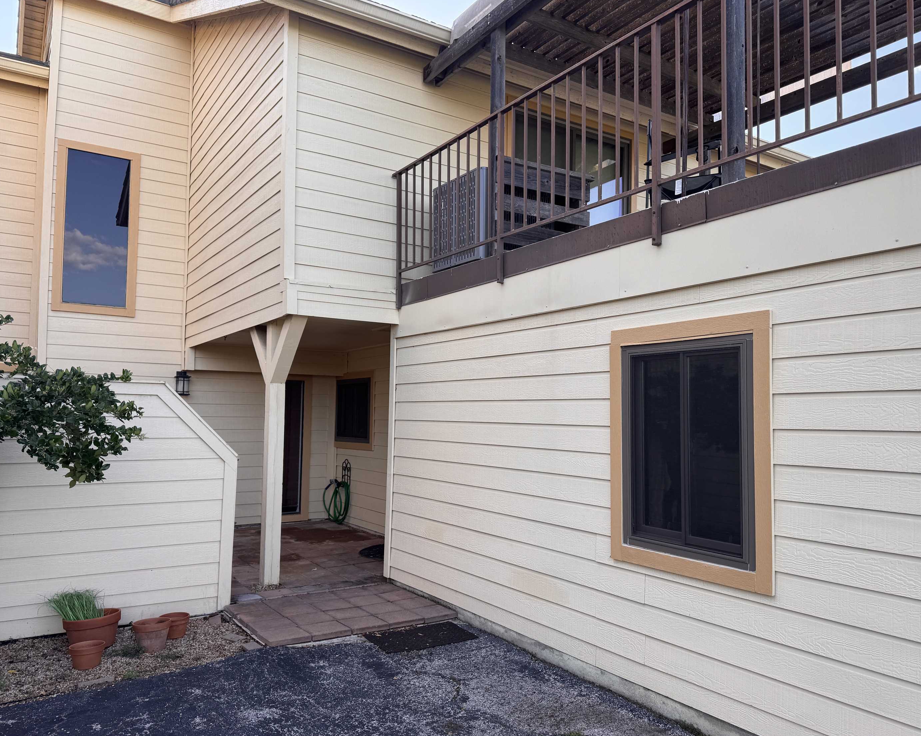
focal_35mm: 26
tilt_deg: +3.3
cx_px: 479
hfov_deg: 66.0
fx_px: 709
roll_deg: -1.5
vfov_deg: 54.9
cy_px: 378
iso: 80
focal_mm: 6.76
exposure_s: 1/730
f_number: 1.78
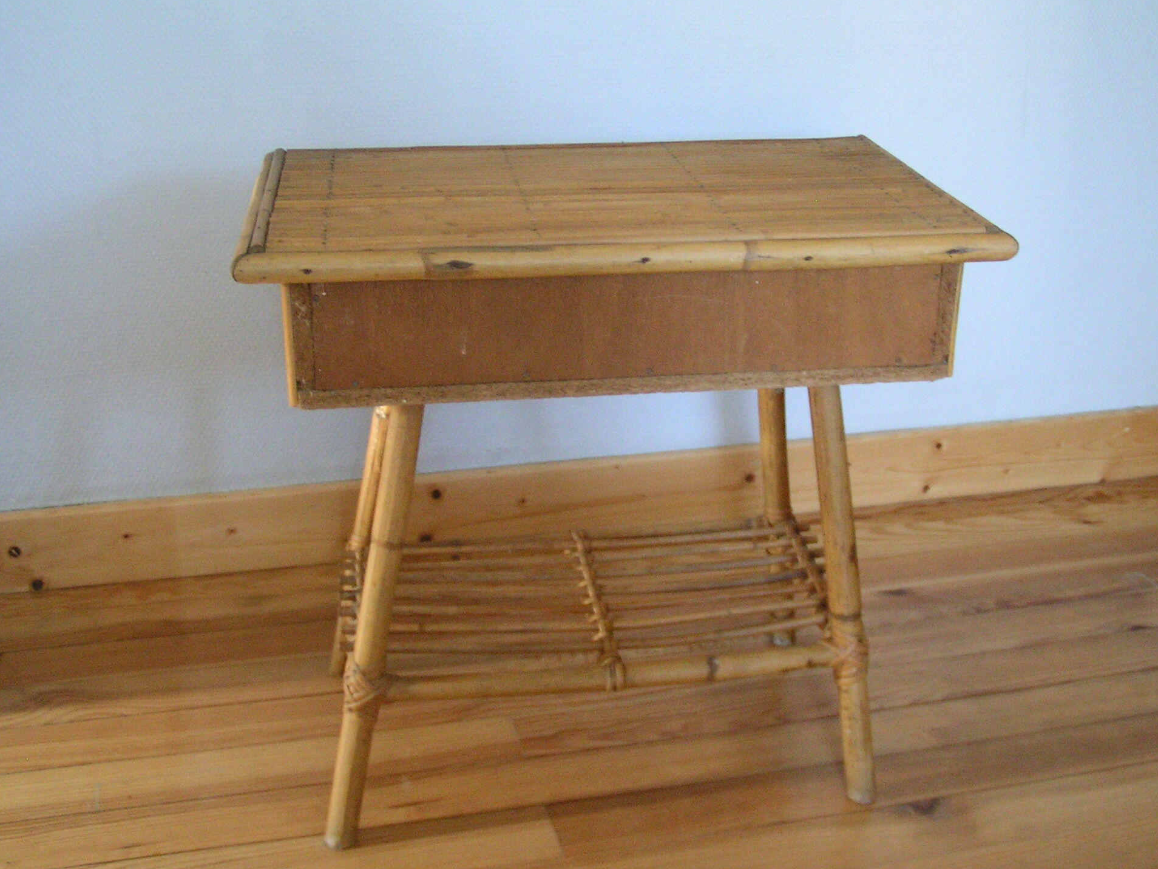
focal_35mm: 44
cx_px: 617
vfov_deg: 32.9
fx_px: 1472
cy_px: 443
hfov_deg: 42.9
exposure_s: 1/20
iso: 200
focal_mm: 6.3
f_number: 2.8
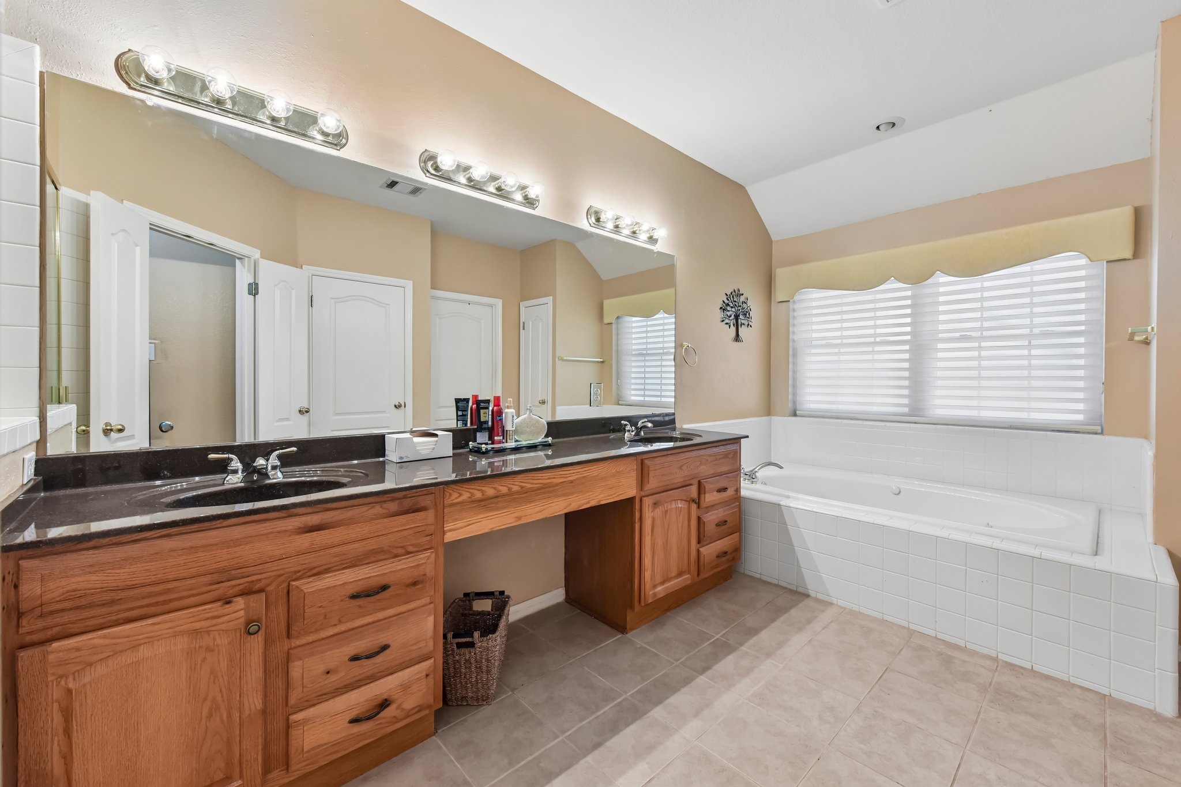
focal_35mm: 14
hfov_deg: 104.3
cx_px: 590
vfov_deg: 81.2
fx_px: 459
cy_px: 394
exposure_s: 1/15
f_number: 8
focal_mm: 14
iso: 560
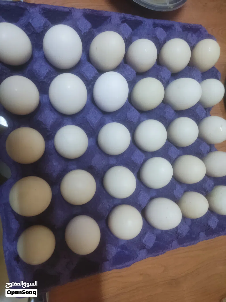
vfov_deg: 69.4
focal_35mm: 25
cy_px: 151
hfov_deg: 54.9
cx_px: 113
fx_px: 218
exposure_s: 1/25
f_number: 1.79
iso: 1087
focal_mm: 4.71
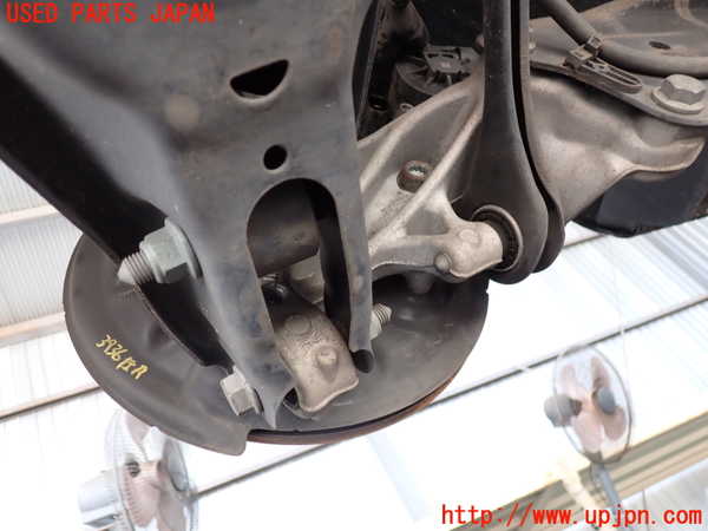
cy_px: 266
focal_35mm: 30
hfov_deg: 60.0
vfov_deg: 46.8
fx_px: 614
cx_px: 354
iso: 200
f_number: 2.3
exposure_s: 1/60
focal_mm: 5.4
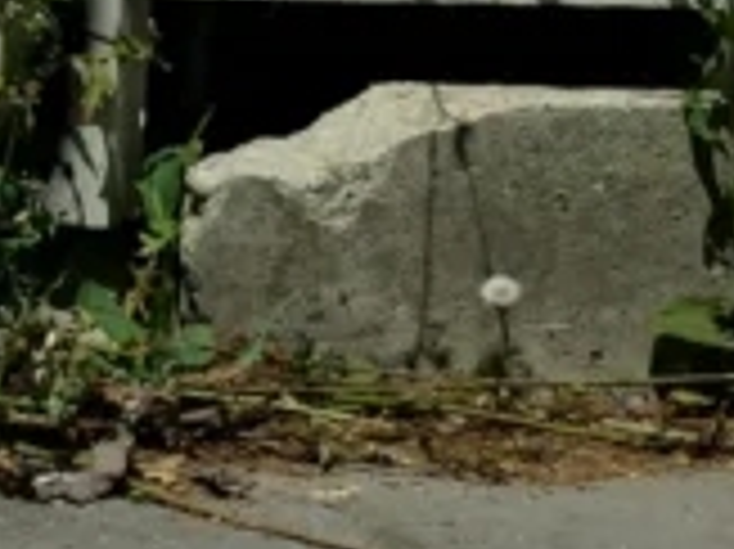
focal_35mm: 324
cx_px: -811
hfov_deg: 5.9
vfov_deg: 4.6
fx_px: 6865
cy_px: -90
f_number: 4
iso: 100
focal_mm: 11.9
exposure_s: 1/2500
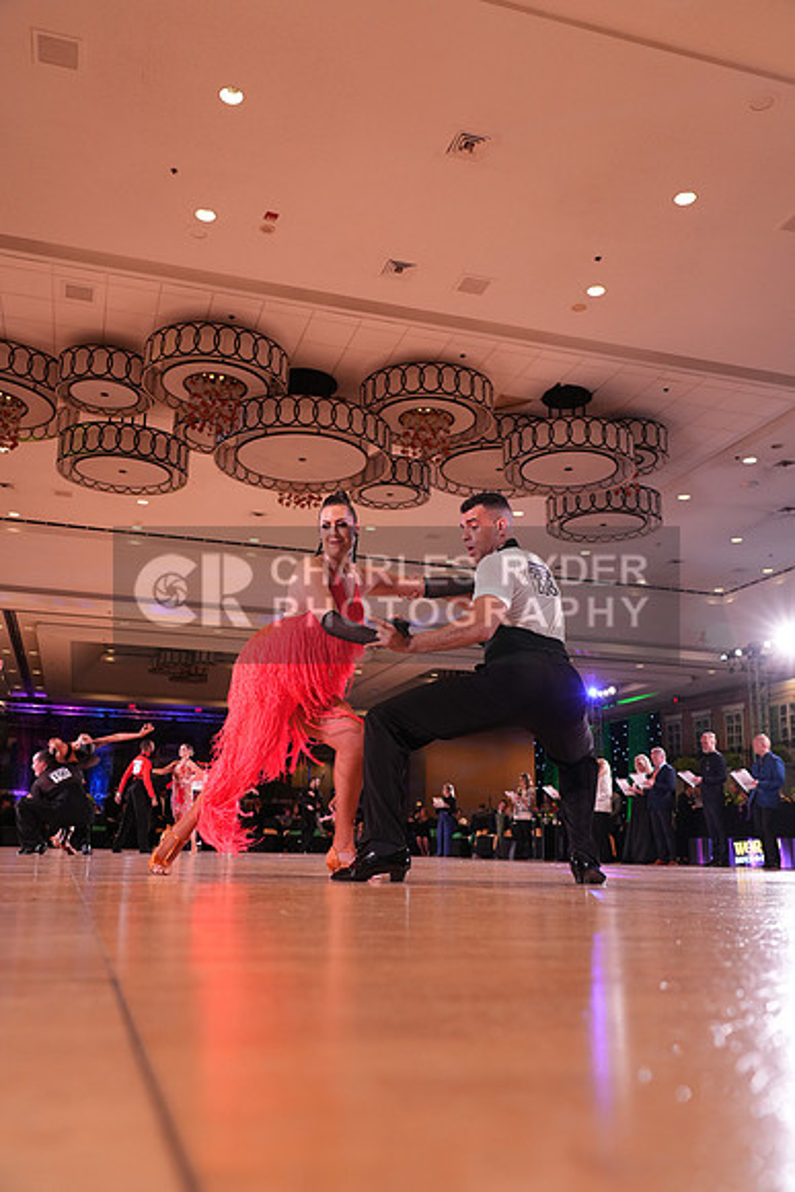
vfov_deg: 61.9
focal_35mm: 30
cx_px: 398
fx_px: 993
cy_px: 596
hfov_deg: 43.6
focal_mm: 30
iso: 1600
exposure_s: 1/200
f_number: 4.5
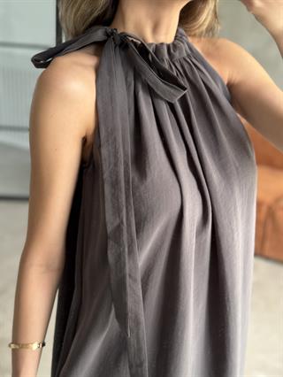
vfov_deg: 39.6
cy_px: 188
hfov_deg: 30.3
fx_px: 523
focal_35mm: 48
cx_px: 142
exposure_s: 1/60
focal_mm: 6.76
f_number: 1.78
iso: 160
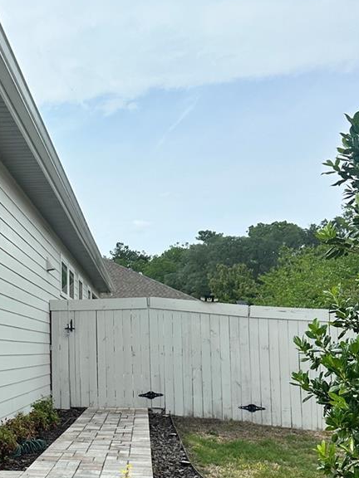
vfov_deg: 38.0
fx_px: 691
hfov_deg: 27.7
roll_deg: -1.0
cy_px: 291
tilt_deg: +5.7
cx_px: 18
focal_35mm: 50
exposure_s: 1/5848
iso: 80
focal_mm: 6.86
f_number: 1.78
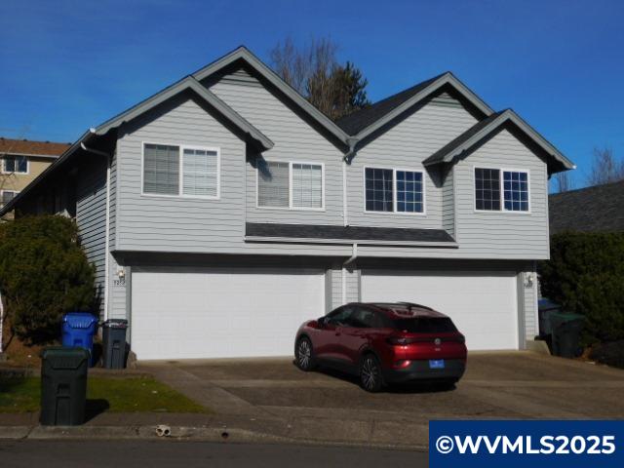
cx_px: 312
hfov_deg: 37.5
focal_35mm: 51
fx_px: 919
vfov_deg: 28.6
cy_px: 234
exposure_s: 1/800
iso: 125
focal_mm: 9
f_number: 7.6
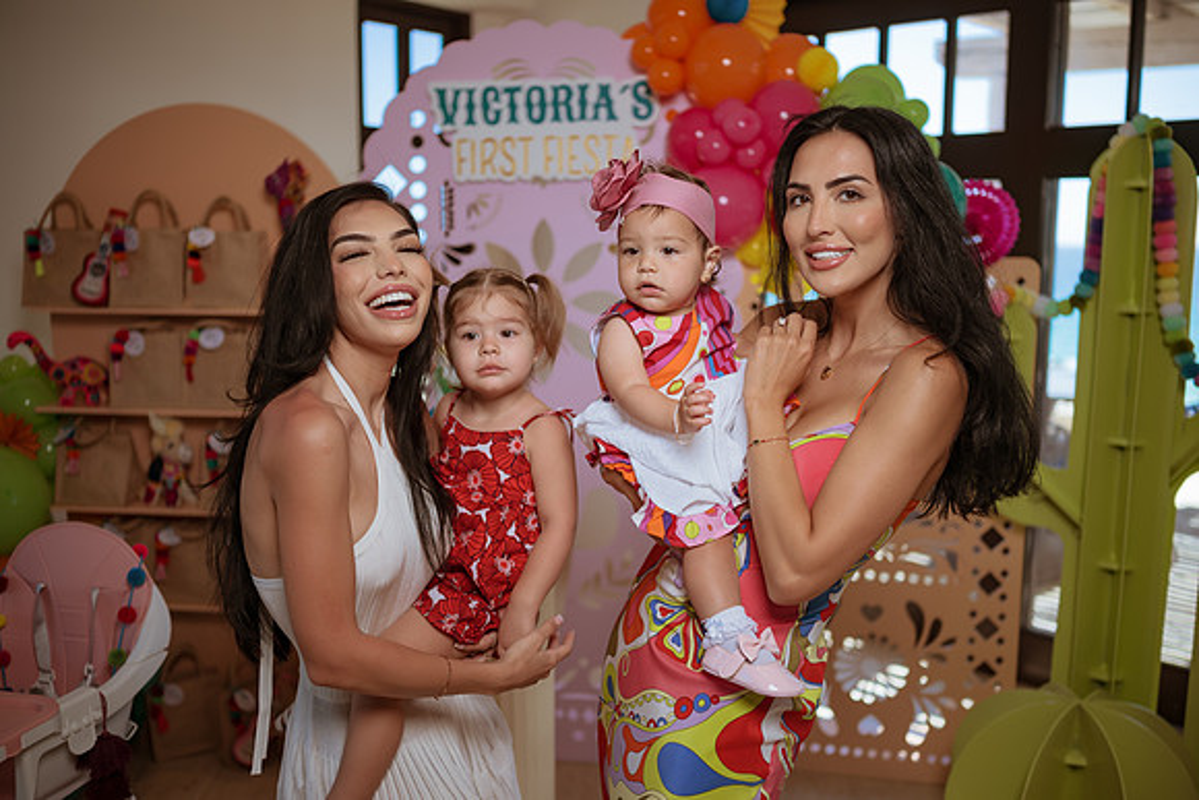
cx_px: 600
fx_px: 1166
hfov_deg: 54.4
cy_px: 400
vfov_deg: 37.9
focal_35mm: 35
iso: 160
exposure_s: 1/1250
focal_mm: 35
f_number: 1.8
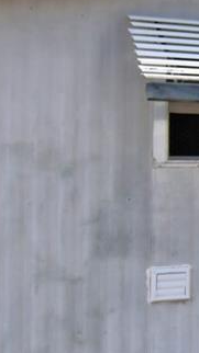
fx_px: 732
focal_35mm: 78
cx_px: 487
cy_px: 151
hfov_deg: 12.2
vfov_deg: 27.2
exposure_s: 1/1250
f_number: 4.5
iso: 100
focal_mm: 10
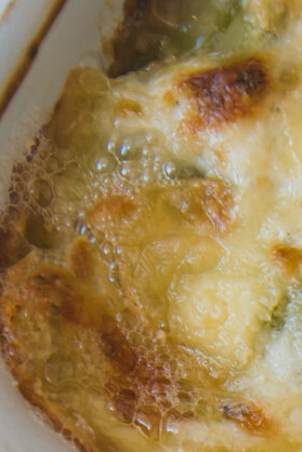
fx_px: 3080
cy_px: 1373
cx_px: 820
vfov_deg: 7.4
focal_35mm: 245
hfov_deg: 5.4
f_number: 3.5
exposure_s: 1/30
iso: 100
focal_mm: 40
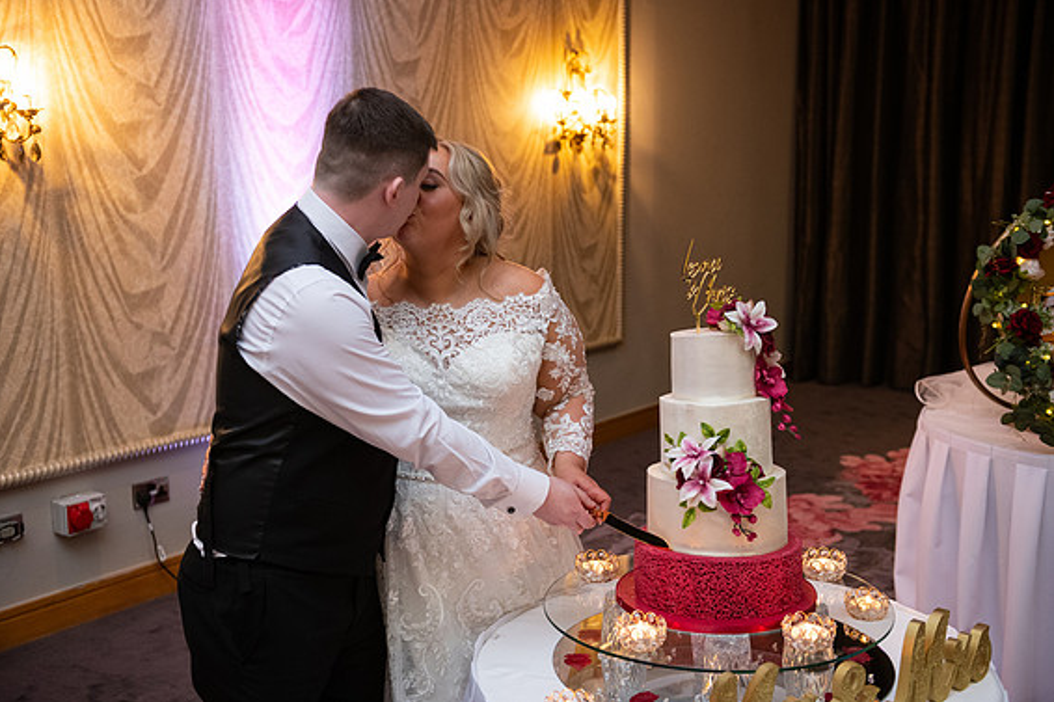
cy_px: 345
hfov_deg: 47.4
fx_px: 1200
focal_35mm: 41
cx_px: 516
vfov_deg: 32.6
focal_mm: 40
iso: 1250
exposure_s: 1/160
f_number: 3.5
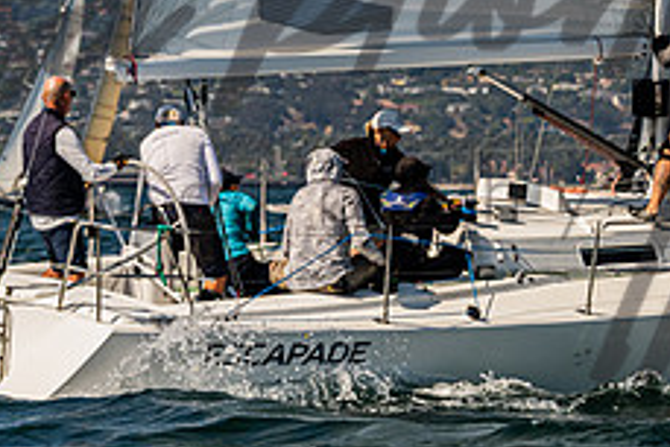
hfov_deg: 5.7
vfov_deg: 3.8
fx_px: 6667
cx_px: 568
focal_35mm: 358
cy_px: 41
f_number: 8
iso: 500
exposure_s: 1/2500
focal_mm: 125
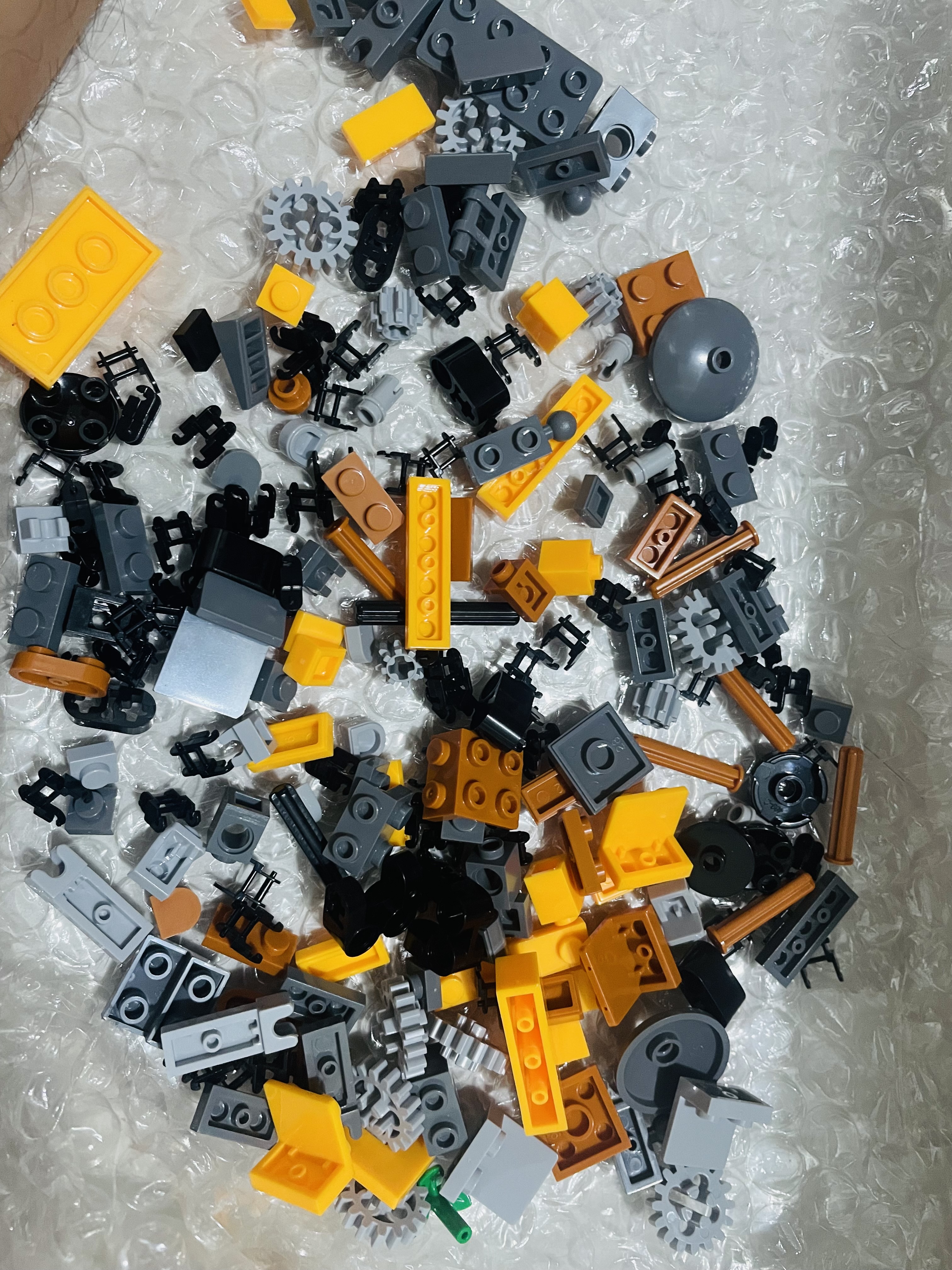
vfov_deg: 67.3
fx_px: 953
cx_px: 476
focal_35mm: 26
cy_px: 635
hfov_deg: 53.1
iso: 400
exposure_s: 1/33
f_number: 1.6
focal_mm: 4.2
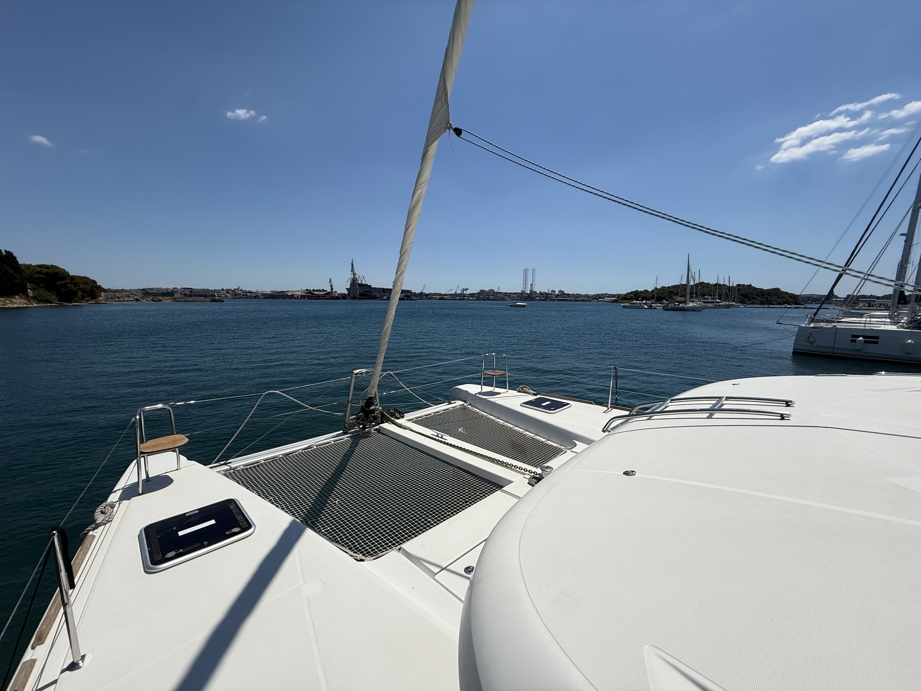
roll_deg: -0.1
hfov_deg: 102.1
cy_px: 346
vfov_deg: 85.7
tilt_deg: -5.3
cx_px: 460
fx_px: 372
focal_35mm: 14
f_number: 2.2
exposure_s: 1/5155
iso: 50
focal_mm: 2.22
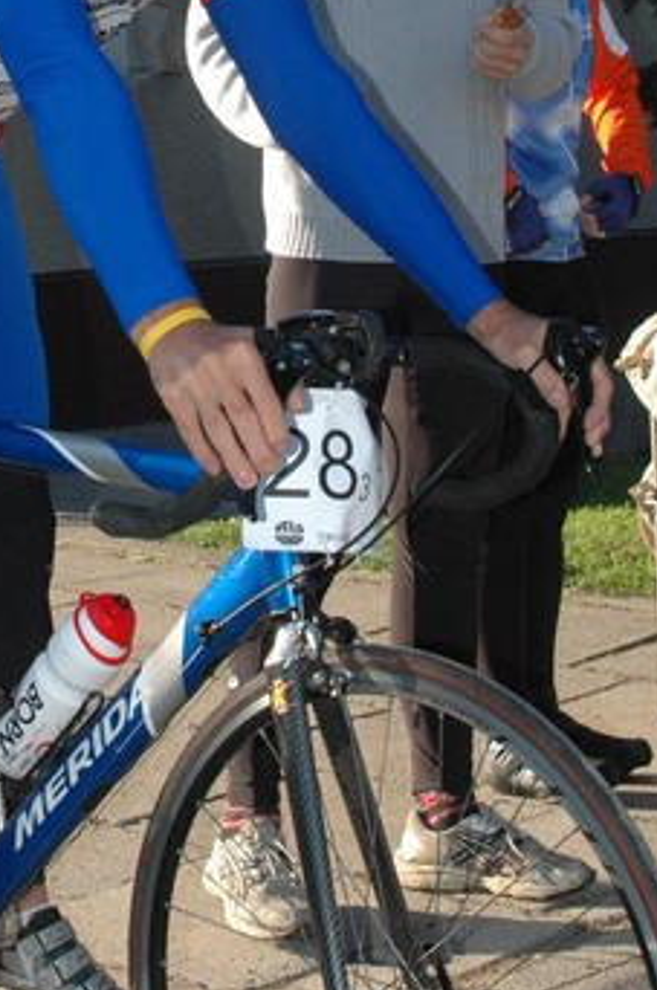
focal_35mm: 86
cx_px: 97
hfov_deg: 15.7
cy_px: 72
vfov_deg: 23.0
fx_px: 2361
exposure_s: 1/500
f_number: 8
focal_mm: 28
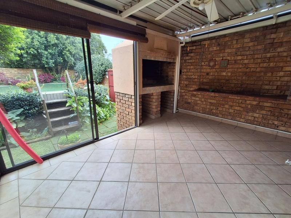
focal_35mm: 16
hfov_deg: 94.5
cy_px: 109
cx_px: 146
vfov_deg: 78.1
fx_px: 135
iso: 64
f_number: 2.2
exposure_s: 1/120
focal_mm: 1.64
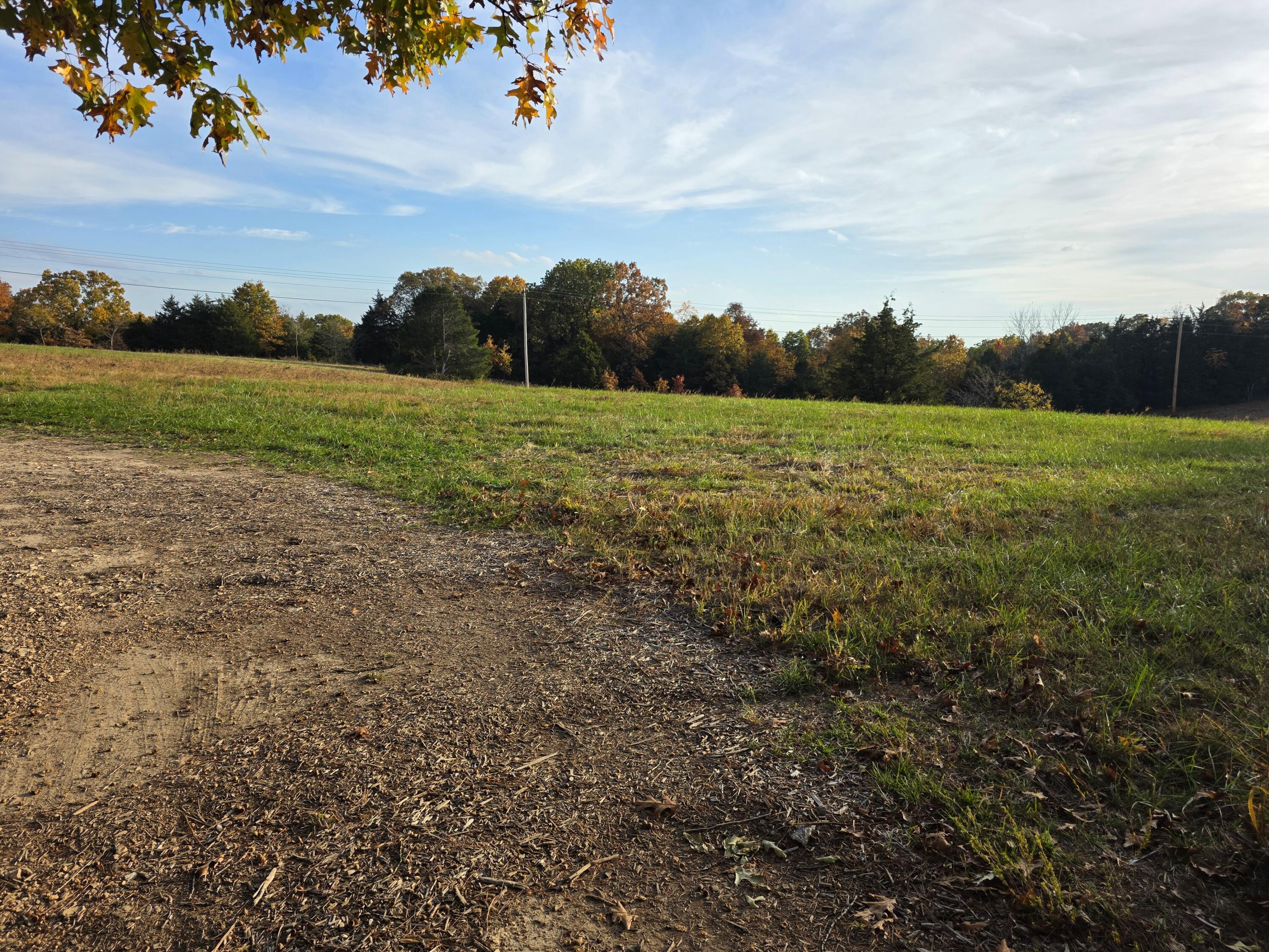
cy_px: 476
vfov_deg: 58.9
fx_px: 843
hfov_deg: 73.9
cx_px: 634
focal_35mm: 23
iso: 80
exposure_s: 1/5000
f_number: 1.7
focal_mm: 6.3
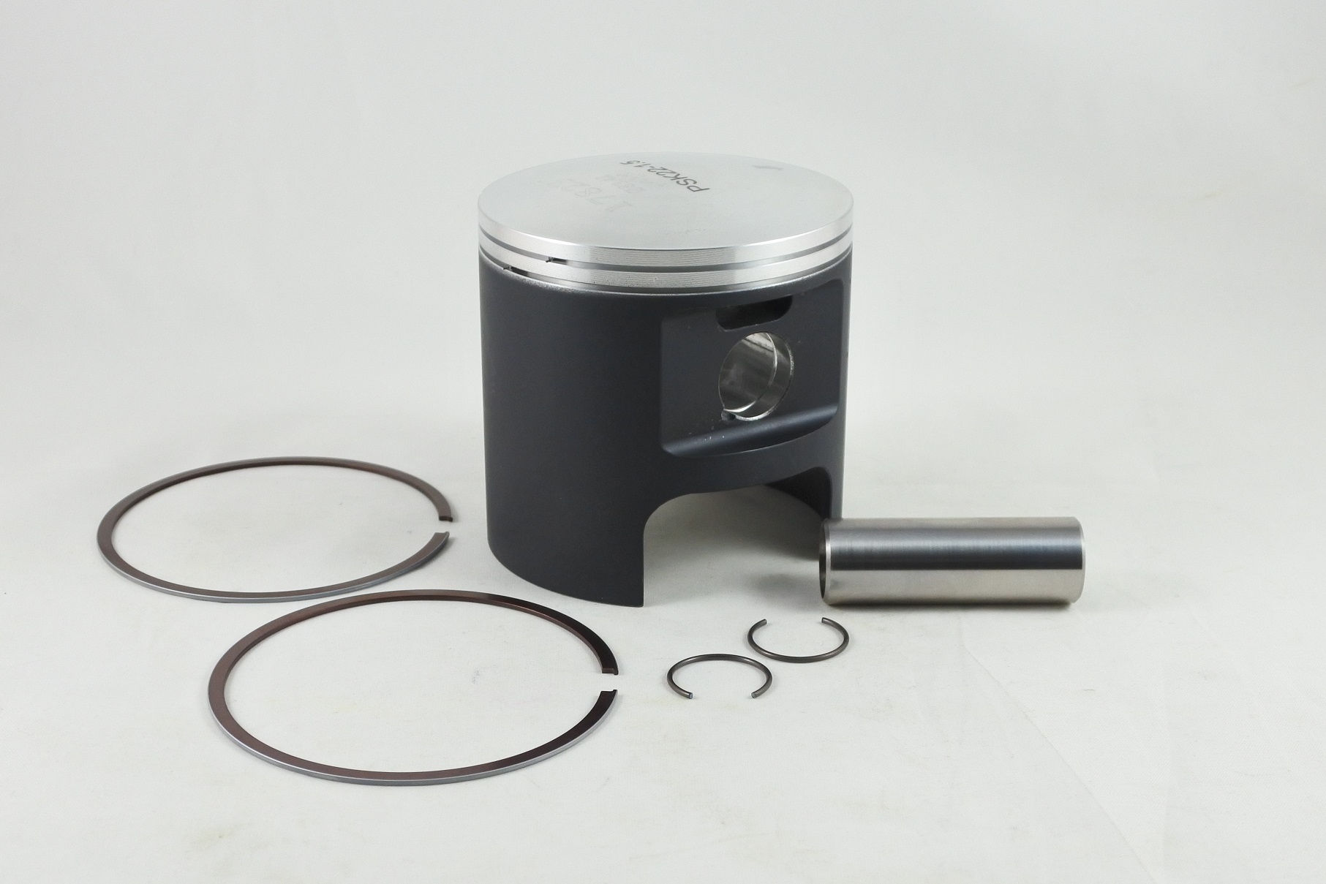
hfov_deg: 50.7
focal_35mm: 38
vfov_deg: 35.1
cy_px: 442
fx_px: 1400
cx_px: 663
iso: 500
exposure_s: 1/125
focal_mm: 14.3
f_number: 4
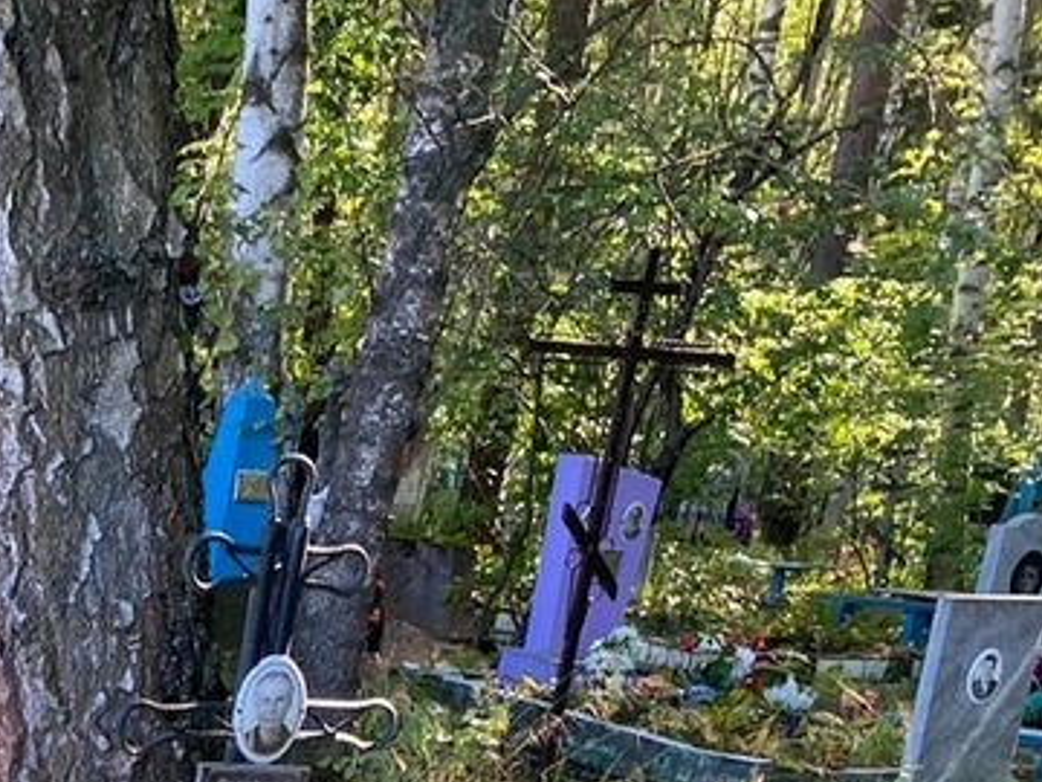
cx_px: -437
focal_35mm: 74
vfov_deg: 18.3
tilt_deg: -15.6
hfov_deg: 22.5
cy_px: 1060
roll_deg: -3.7
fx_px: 2228
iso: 50
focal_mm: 4.25
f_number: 1.8
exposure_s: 1/121
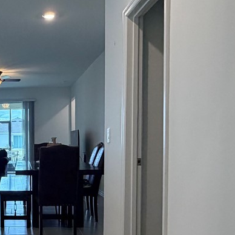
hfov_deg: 30.2
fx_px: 392
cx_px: -18
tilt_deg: -5.4
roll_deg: +1.3
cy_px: 170
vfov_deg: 32.9
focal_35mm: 51
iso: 320
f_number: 2.2
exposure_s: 1/120
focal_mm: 2.22
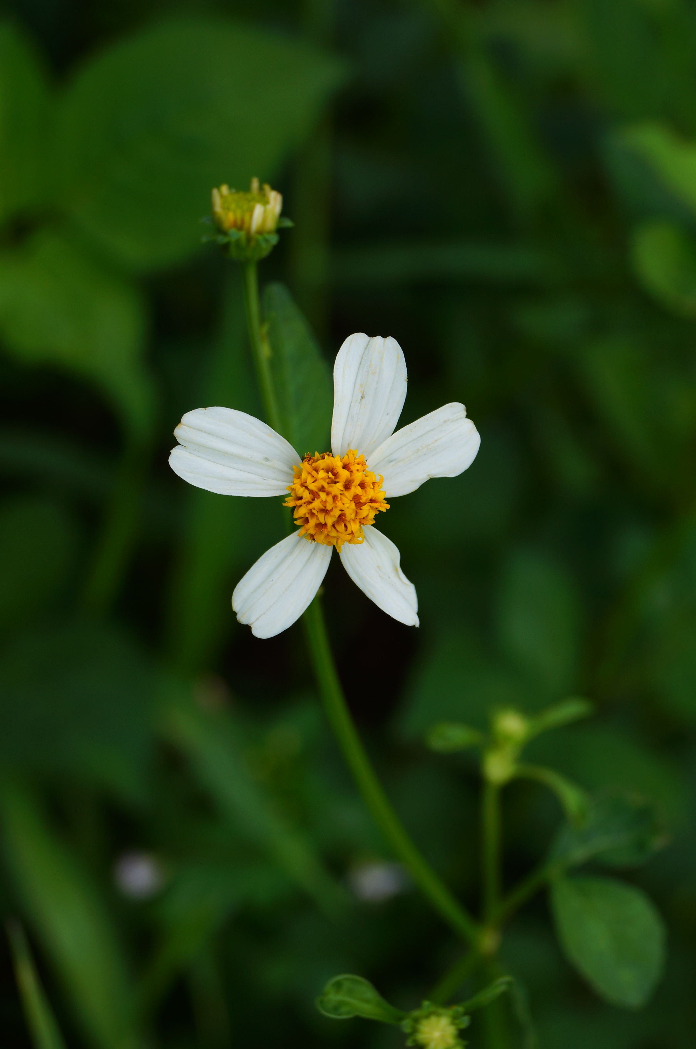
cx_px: 348
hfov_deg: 16.5
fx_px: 2400
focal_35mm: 82
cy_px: 524
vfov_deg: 24.7
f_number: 8
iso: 100
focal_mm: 55
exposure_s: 1/200
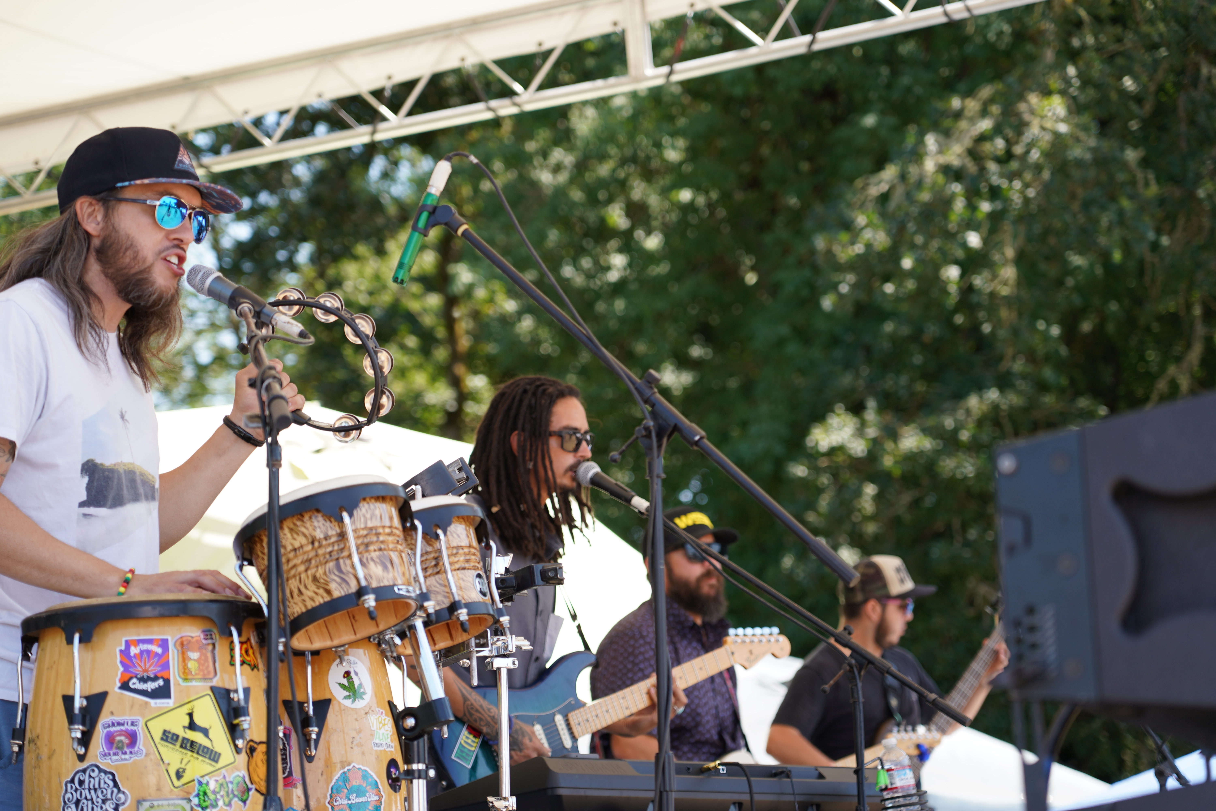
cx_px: 608
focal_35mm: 104
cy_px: 406
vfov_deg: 13.2
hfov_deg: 19.6
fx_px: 3513
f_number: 4
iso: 100
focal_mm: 104
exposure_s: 1/160
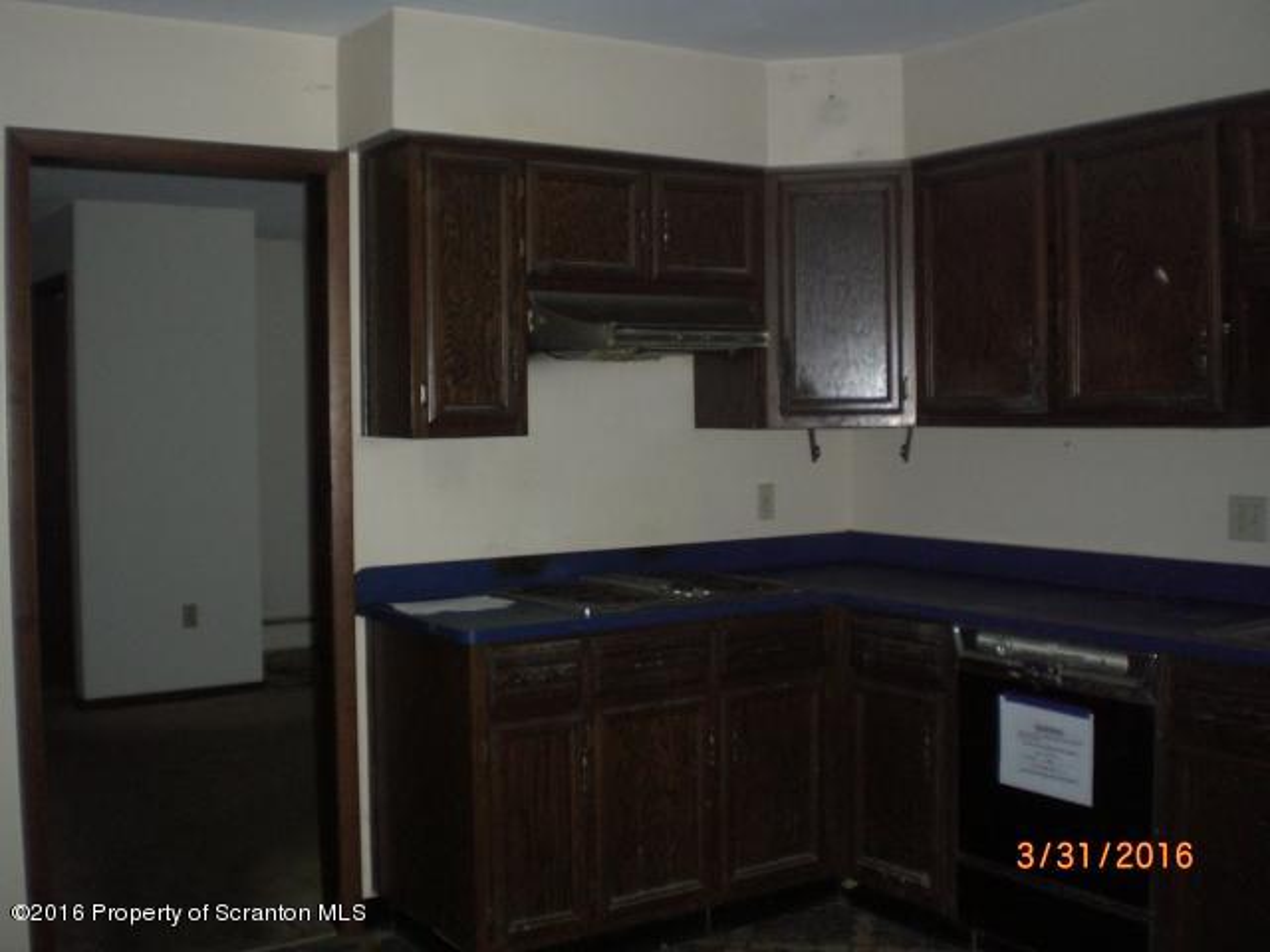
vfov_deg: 37.7
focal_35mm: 38
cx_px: 635
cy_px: 476
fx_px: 1394
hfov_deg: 49.0
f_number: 3.1
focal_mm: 6.3
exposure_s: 1/60
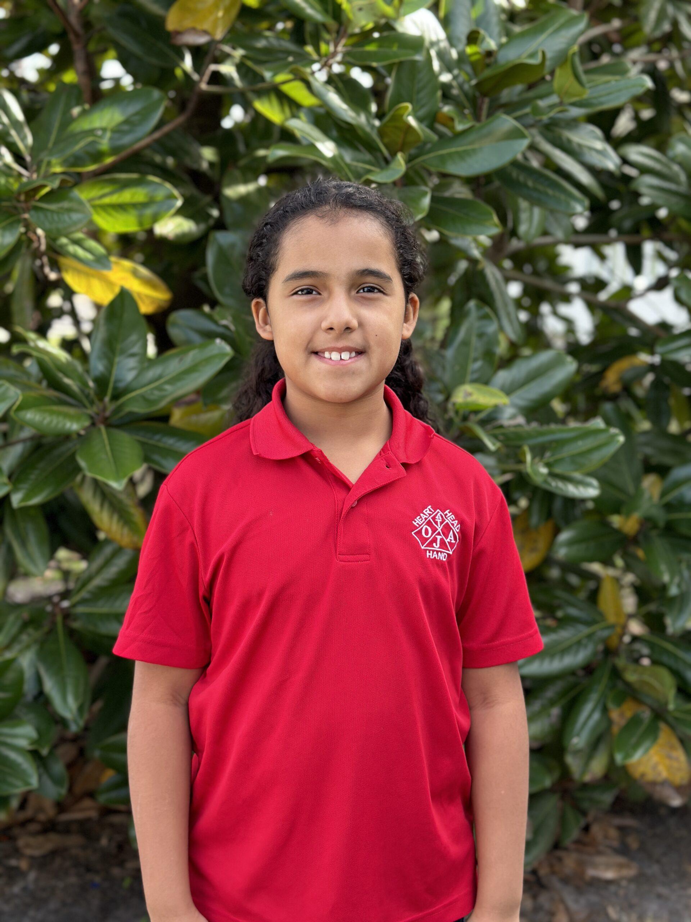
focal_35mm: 48
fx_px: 1278
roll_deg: -2.6
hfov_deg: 30.3
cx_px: 346
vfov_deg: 39.7
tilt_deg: -8.4
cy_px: 461
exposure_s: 1/762
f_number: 1.78
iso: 80
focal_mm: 6.86
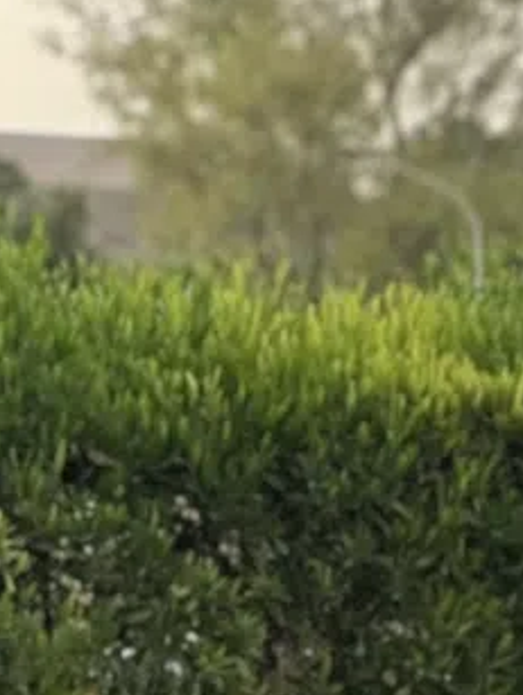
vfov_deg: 5.7
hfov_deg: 4.3
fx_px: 6875
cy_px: 1160
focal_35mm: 342
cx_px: 1087
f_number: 2.8
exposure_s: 1/63
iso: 250
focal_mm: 9
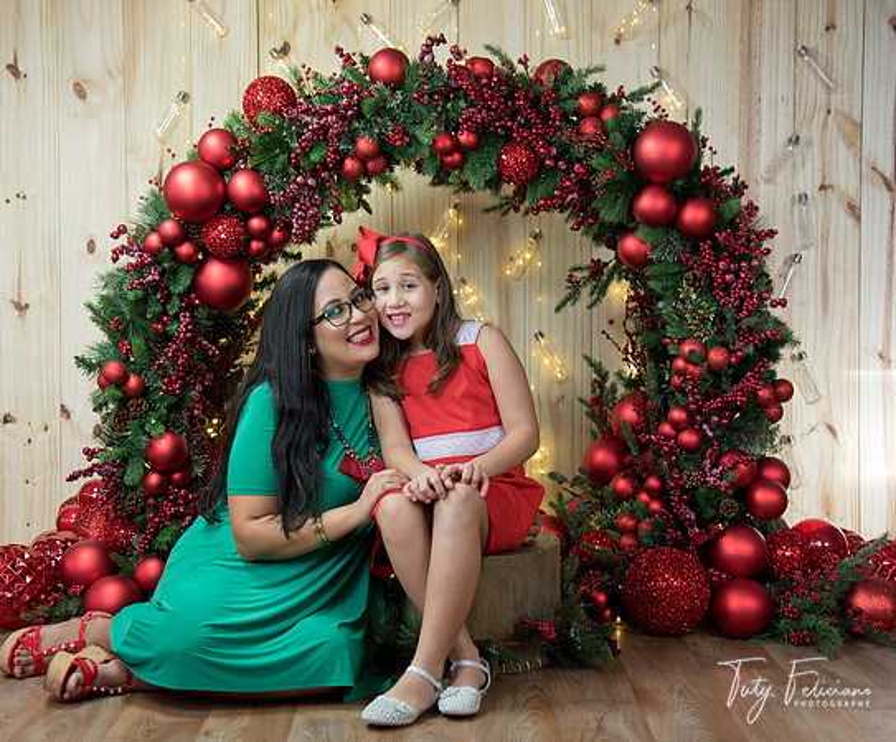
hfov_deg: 30.3
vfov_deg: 25.3
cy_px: 413
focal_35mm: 61
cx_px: 402
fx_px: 1653
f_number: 4.5
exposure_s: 1/80
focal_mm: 48
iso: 1000
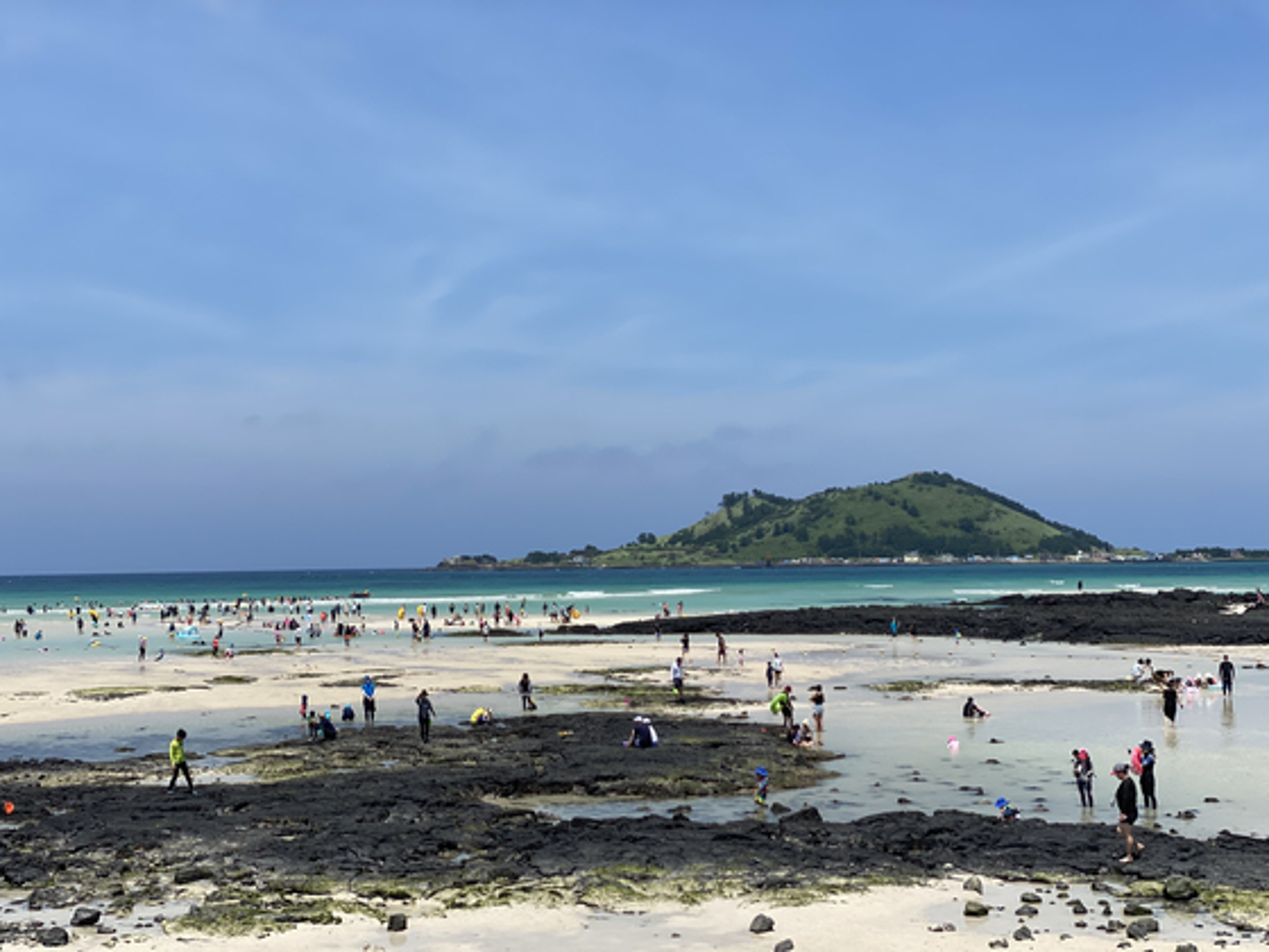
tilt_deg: +3.2
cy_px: 476
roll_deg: +0.4
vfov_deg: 28.0
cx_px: 634
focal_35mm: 52
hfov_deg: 36.8
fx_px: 1906
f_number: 2
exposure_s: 1/3425
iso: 20
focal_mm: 6
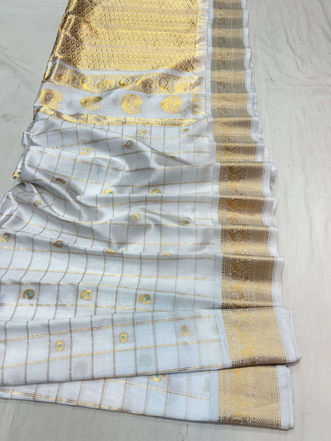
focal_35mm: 26
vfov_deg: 67.3
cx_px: 166
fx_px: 331
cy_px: 220
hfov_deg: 53.1
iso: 80
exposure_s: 1/100
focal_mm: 5.7
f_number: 1.5
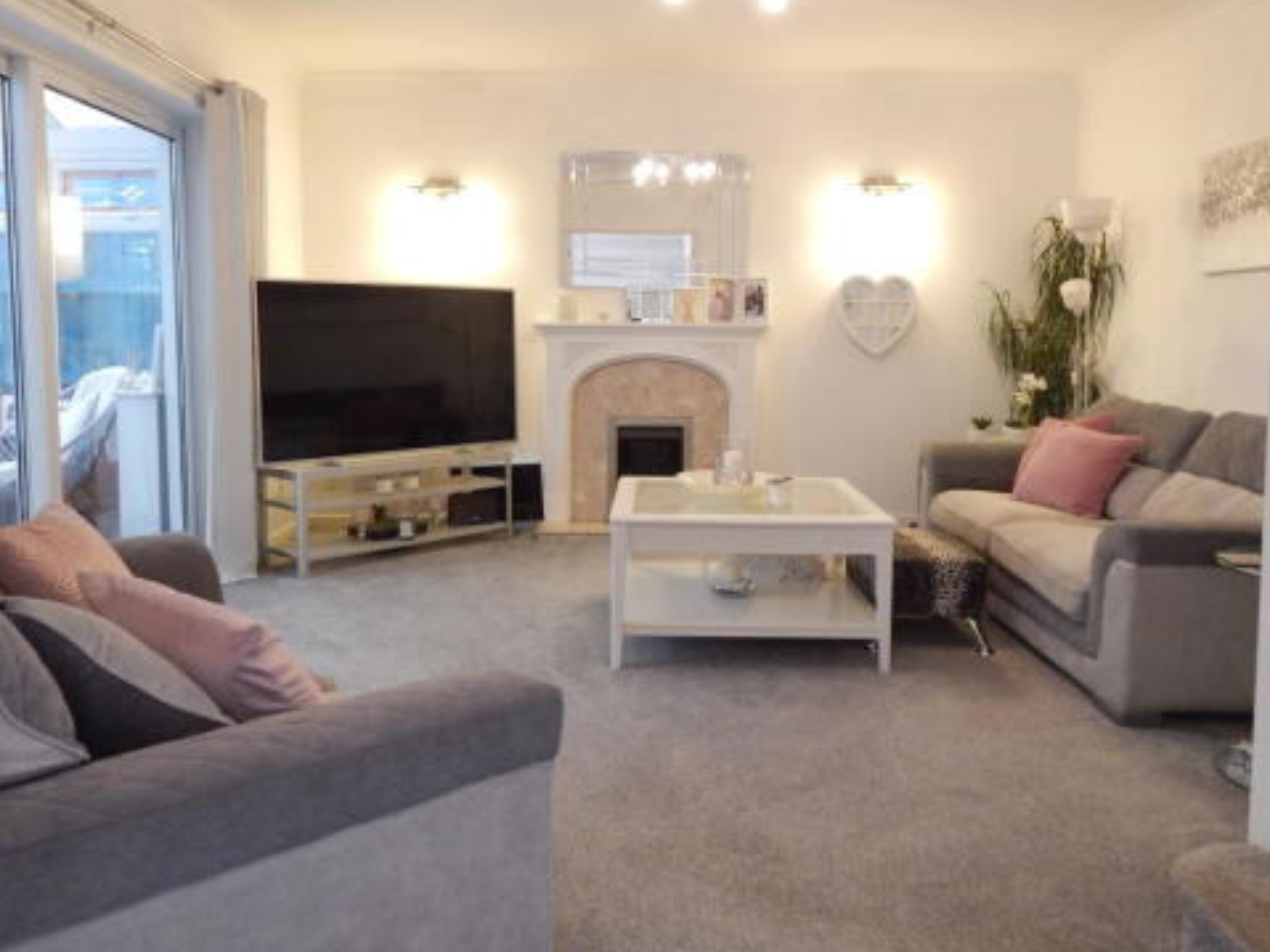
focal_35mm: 28
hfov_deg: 63.5
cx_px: 640
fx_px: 1027
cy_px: 415
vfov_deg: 49.6
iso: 400
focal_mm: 4
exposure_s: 1/20
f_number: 3
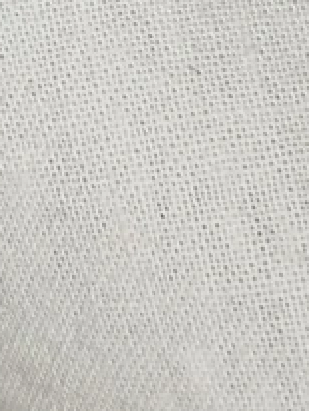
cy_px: -198
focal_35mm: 155
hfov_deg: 9.6
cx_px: 209
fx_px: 1841
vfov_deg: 12.2
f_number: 1.7
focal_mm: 5.31
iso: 100
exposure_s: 1/50
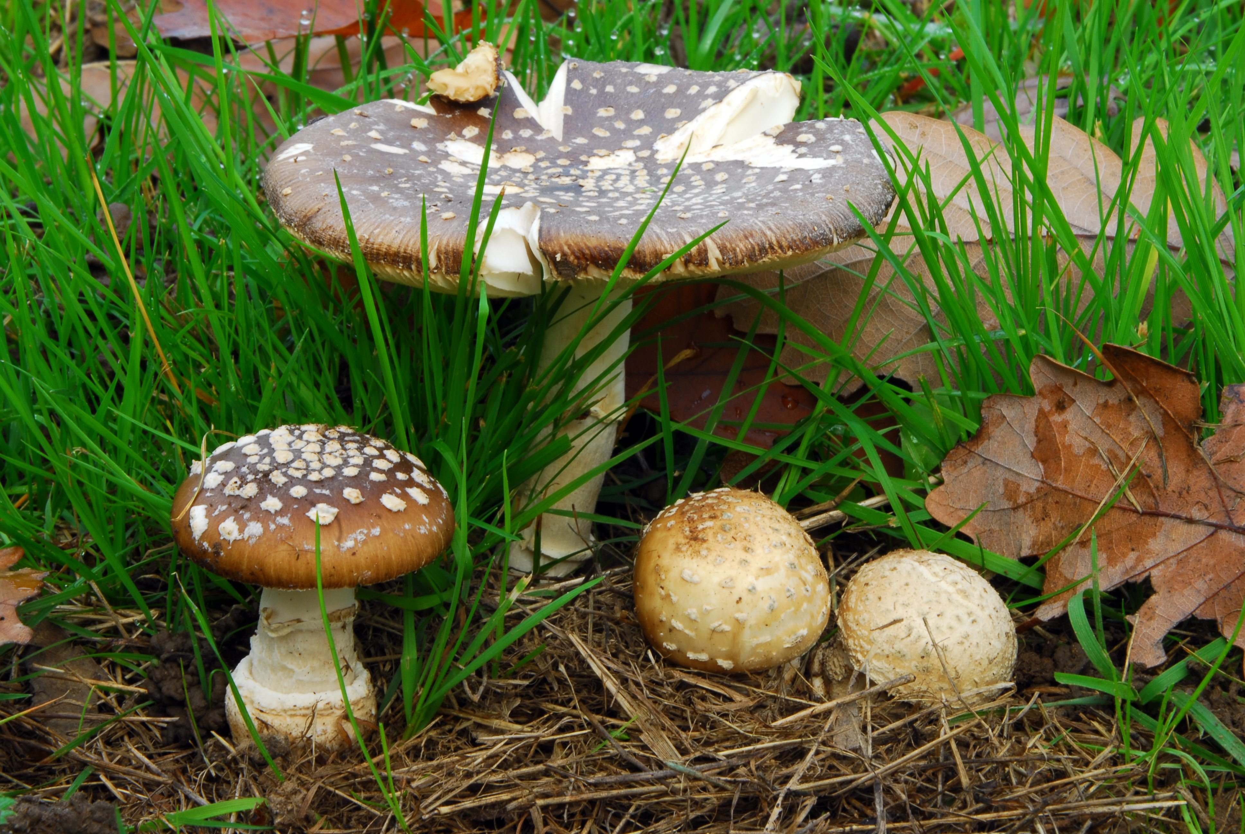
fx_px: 4934
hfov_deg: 14.4
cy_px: 417
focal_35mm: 142
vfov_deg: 9.7
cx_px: 622
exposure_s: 1/4
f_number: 22
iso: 100
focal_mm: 95
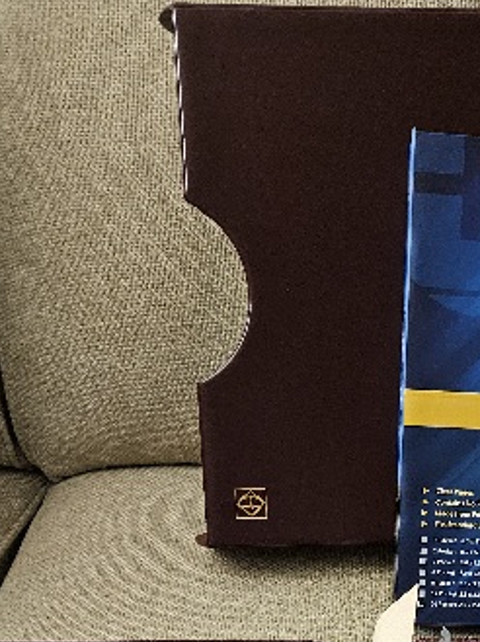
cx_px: 459
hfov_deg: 25.0
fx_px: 1037
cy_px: 617
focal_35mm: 56
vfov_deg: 32.1
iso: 800
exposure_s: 1/24
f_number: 1.8
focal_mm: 5.4
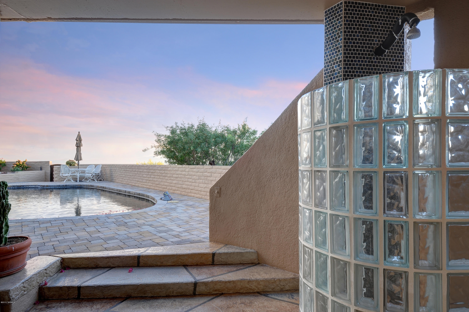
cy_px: 156
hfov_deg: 84.0
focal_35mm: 20
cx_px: 234
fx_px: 260
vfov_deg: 61.9
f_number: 10
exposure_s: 1/5
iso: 200
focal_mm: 20
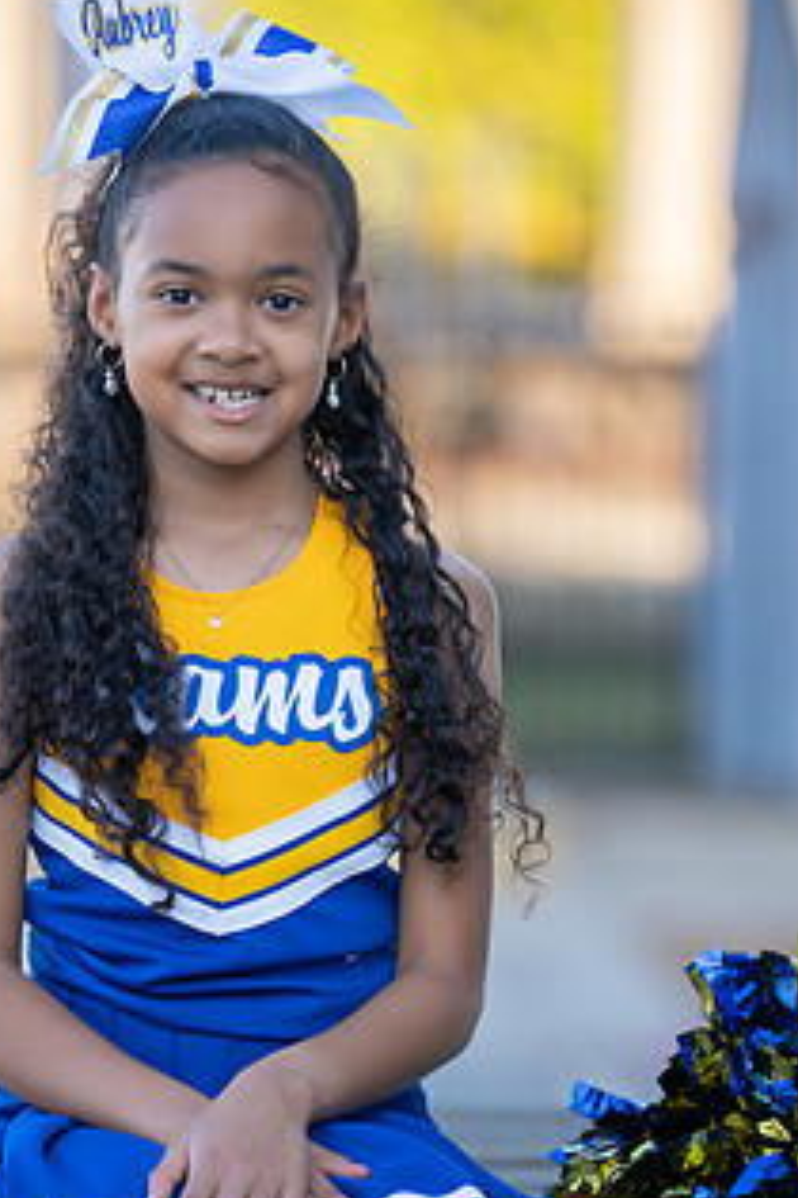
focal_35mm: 273
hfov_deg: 5.0
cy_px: 622
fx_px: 9077
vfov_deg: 7.5
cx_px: 198
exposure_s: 1/320
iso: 100
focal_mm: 148
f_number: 2.8
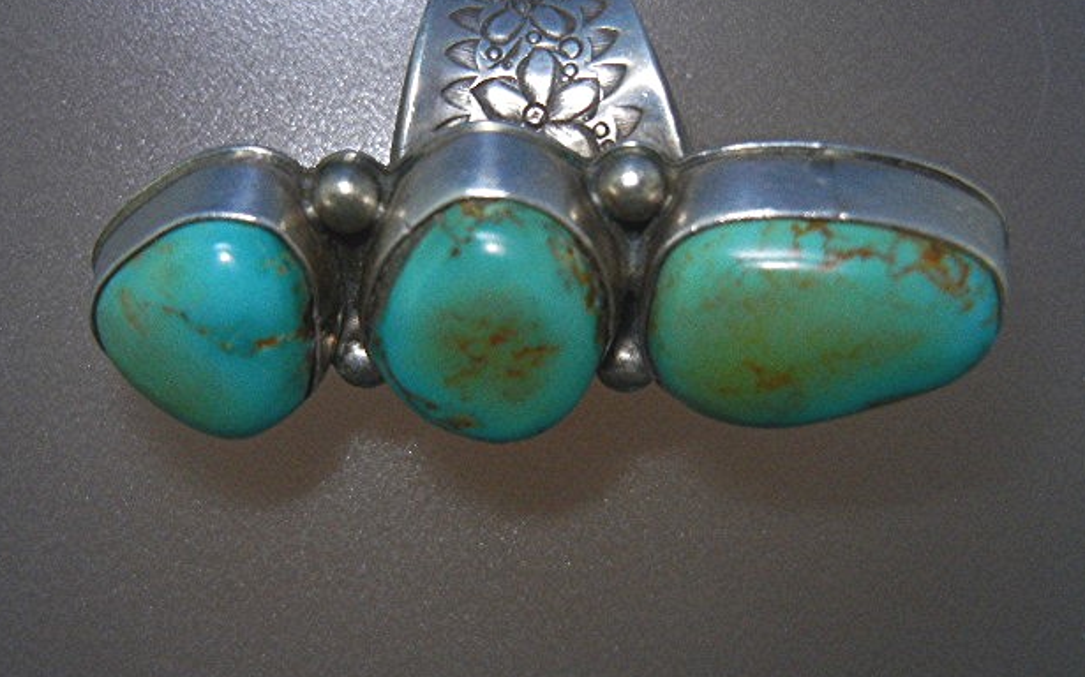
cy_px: 259
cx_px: 545
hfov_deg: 27.5
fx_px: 2217
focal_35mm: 75
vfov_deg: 17.4
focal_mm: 12.2
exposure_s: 1/30
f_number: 8.2
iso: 411
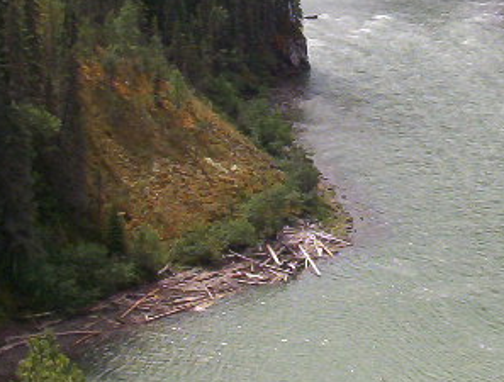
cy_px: -93
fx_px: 1564
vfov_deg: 13.5
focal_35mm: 107
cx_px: 385
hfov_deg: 18.2
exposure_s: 1/453
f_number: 4.5
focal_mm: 6
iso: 100
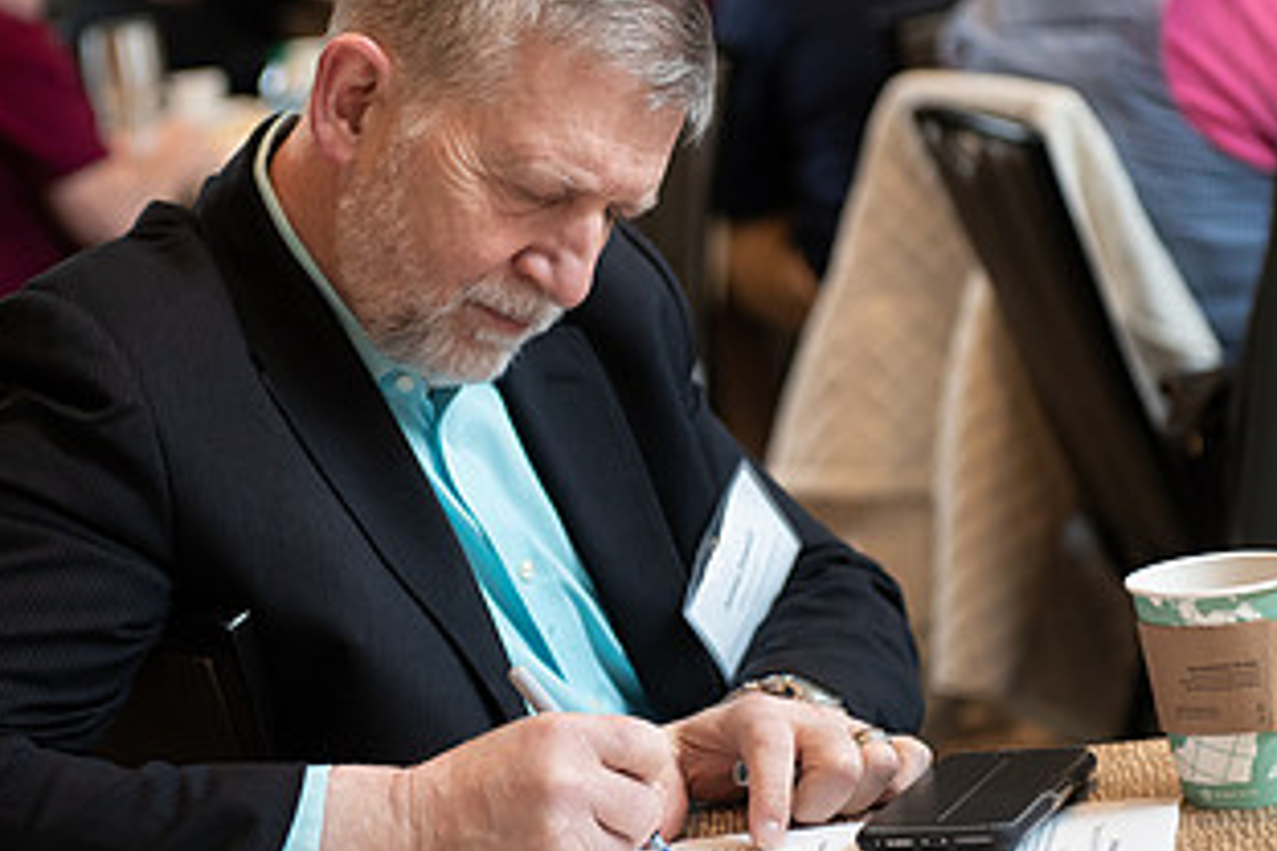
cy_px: 313
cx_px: 516
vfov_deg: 10.5
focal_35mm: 130
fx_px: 4611
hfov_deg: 15.8
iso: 1250
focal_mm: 70
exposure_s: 1/200
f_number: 3.2
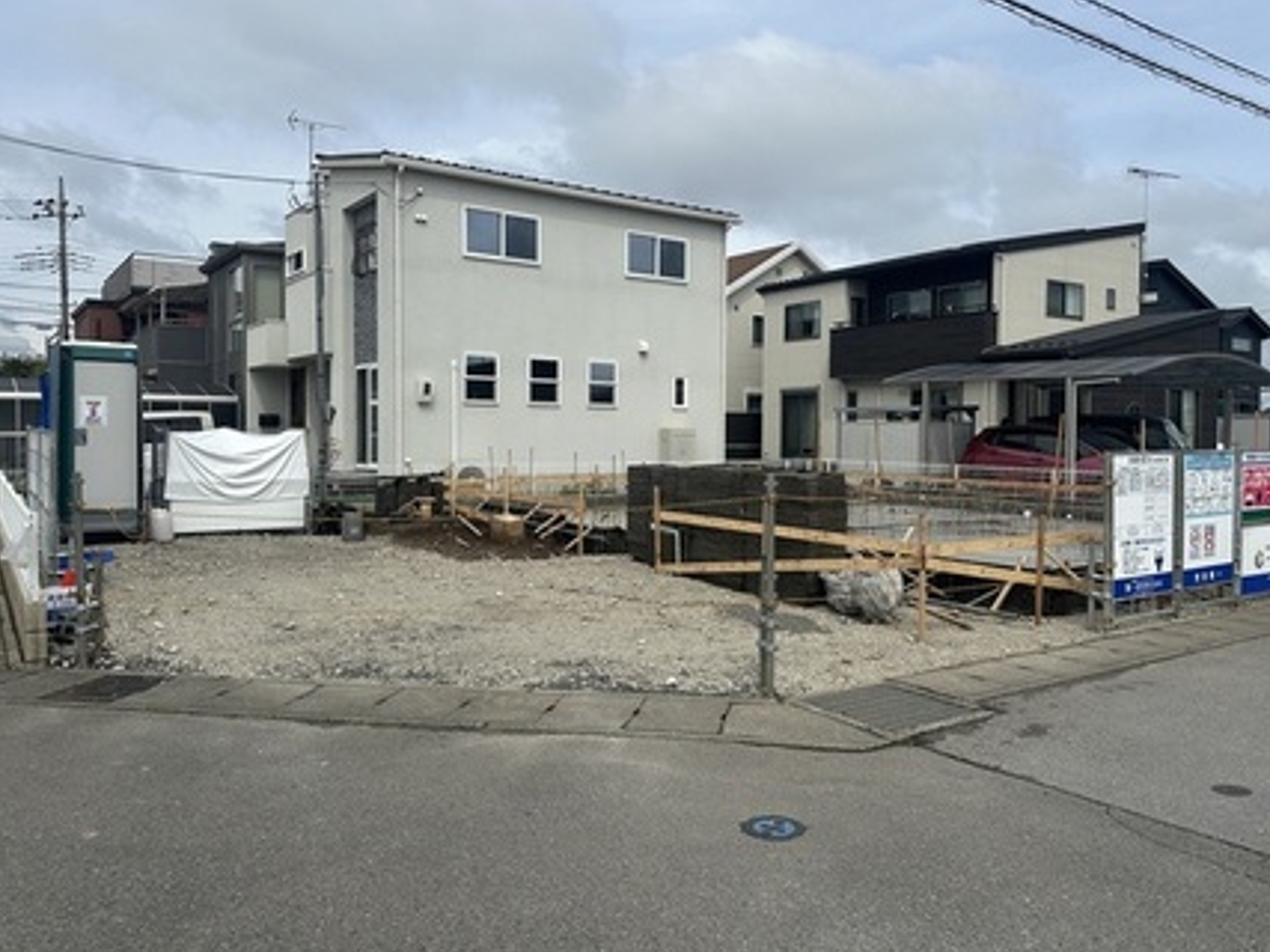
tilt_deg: +0.0
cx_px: 684
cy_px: 458
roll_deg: -0.2
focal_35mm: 27
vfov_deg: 51.3
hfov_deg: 65.2
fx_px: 990
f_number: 1.78
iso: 80
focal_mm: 6.86
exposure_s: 1/5525
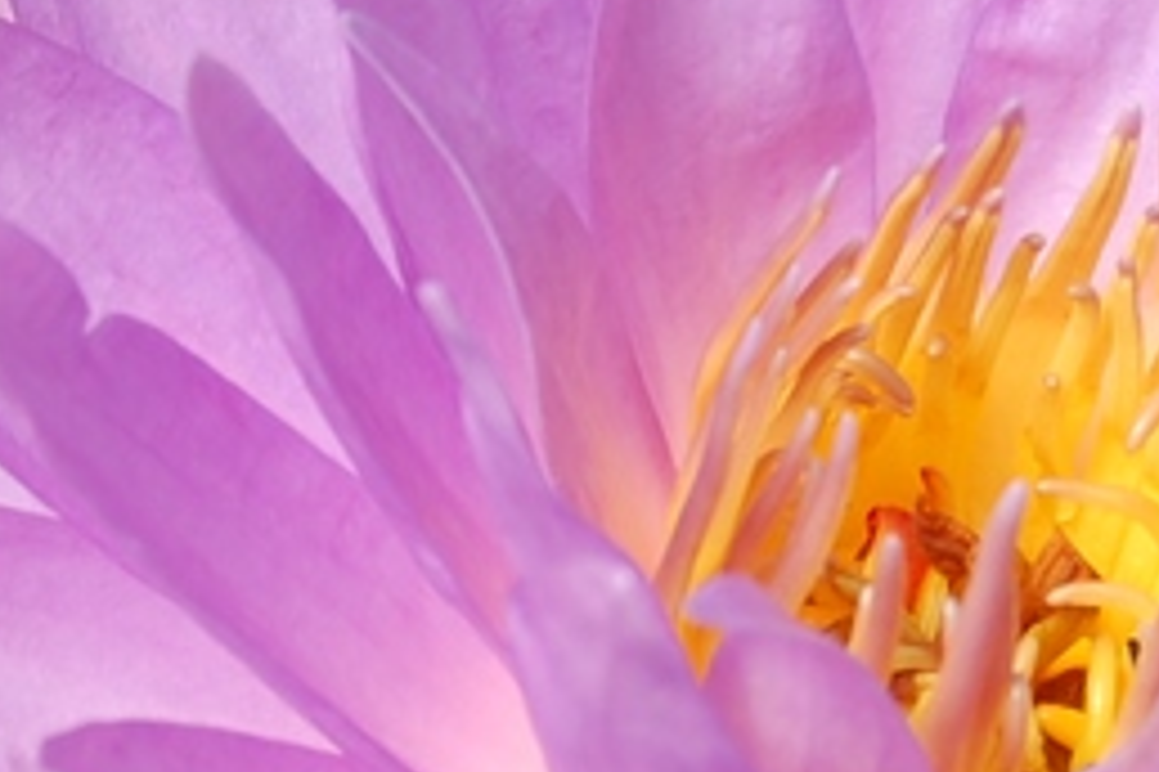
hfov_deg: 5.4
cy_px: 857
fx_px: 12340
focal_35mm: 383
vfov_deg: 3.6
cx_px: 804
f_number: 8
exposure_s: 1/250
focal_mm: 55
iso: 200
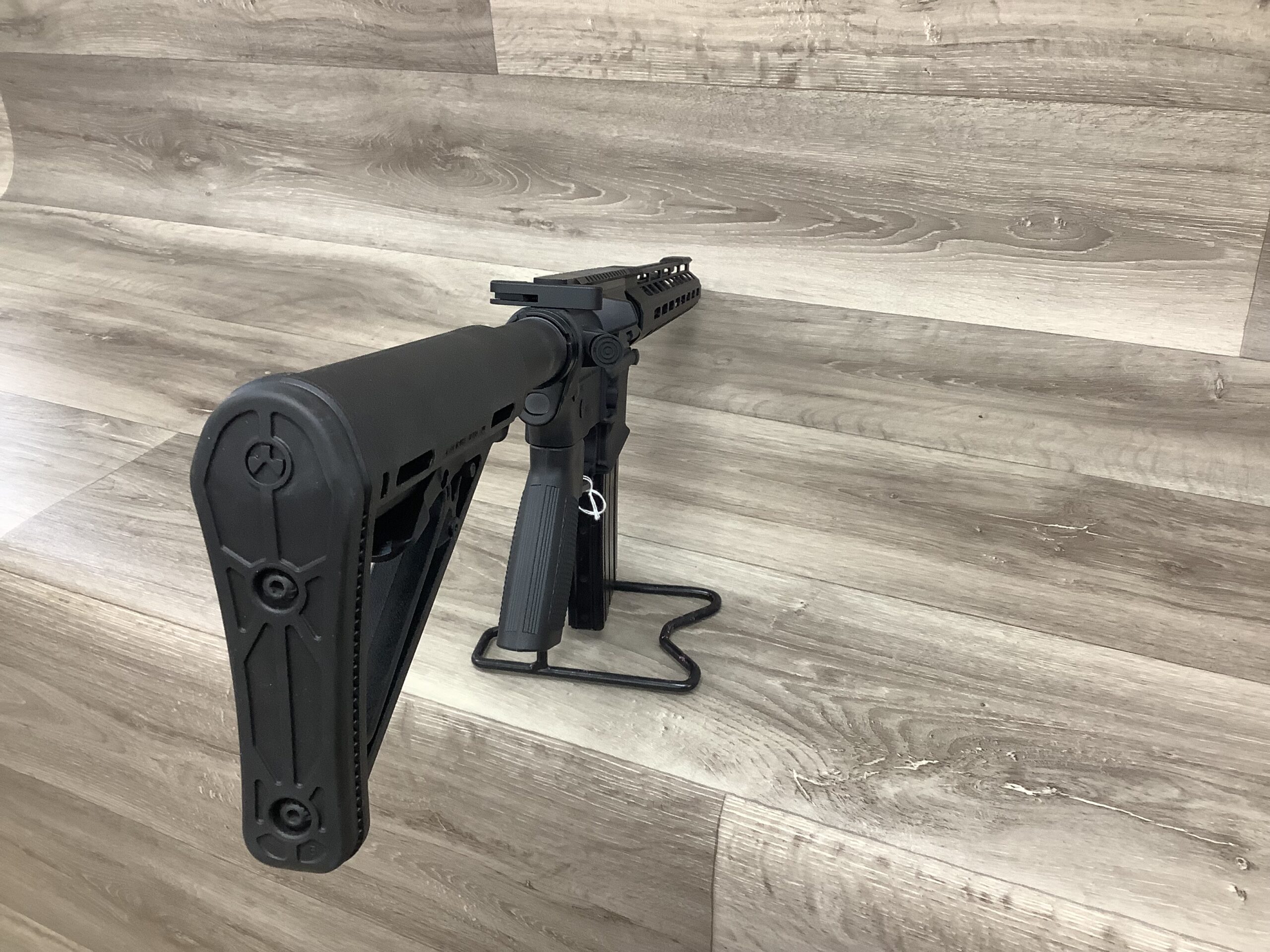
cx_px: 635
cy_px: 476
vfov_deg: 45.4
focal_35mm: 31
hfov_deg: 58.4
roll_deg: +3.1
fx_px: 1137
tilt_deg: -30.2
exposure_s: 1/60
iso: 125
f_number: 2.4
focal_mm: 3.3
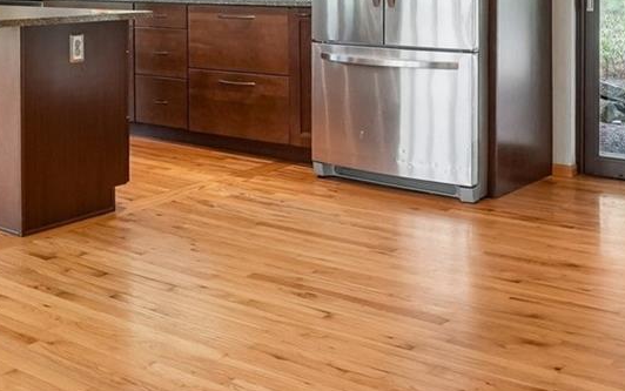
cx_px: 209
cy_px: -20
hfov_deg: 39.4
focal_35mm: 51
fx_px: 861
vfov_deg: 24.2
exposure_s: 1/30
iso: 500
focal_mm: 11
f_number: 8
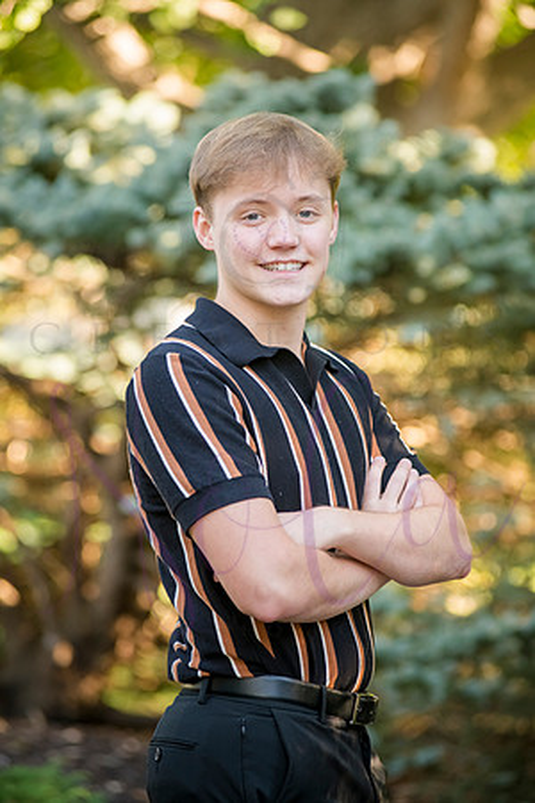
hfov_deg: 9.5
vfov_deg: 14.2
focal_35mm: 145
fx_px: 3232
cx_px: 268
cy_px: 402
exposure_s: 1/400
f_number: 4
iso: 800
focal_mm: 145
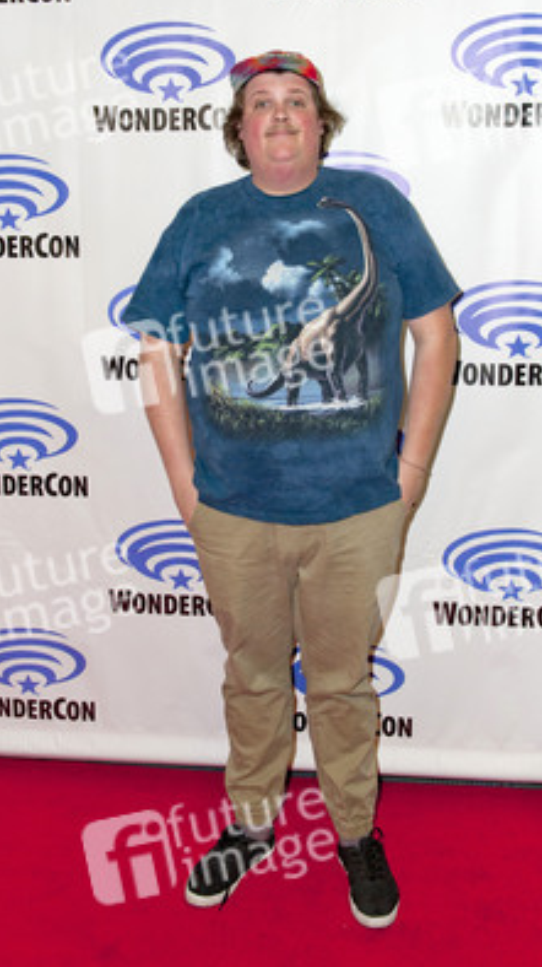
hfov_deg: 35.6
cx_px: 281
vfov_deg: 59.5
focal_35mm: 33
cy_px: 479
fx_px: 845
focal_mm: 31
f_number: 4.5
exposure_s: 1/400
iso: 400
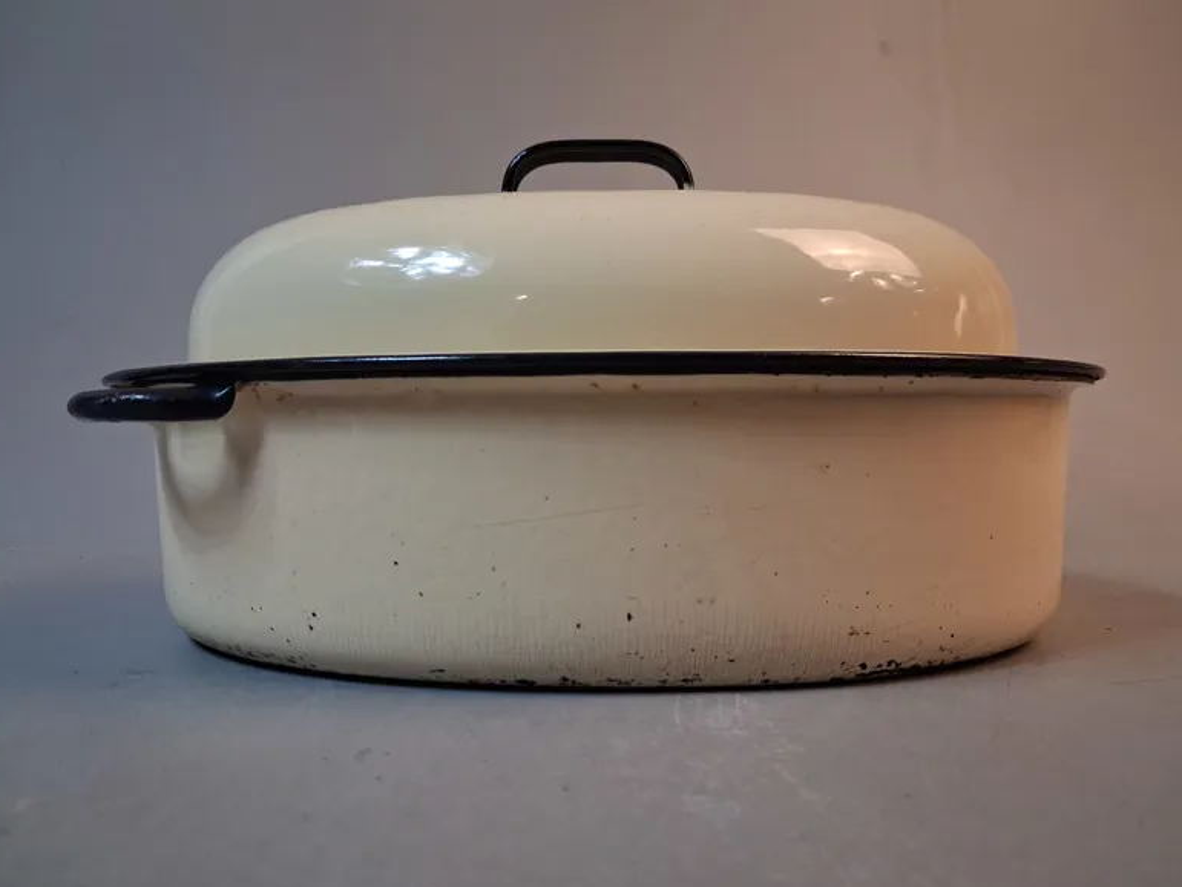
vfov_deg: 49.8
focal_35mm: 28
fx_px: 957
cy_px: 435
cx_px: 595
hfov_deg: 63.4
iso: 250
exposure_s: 1/50
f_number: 1.8
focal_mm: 4
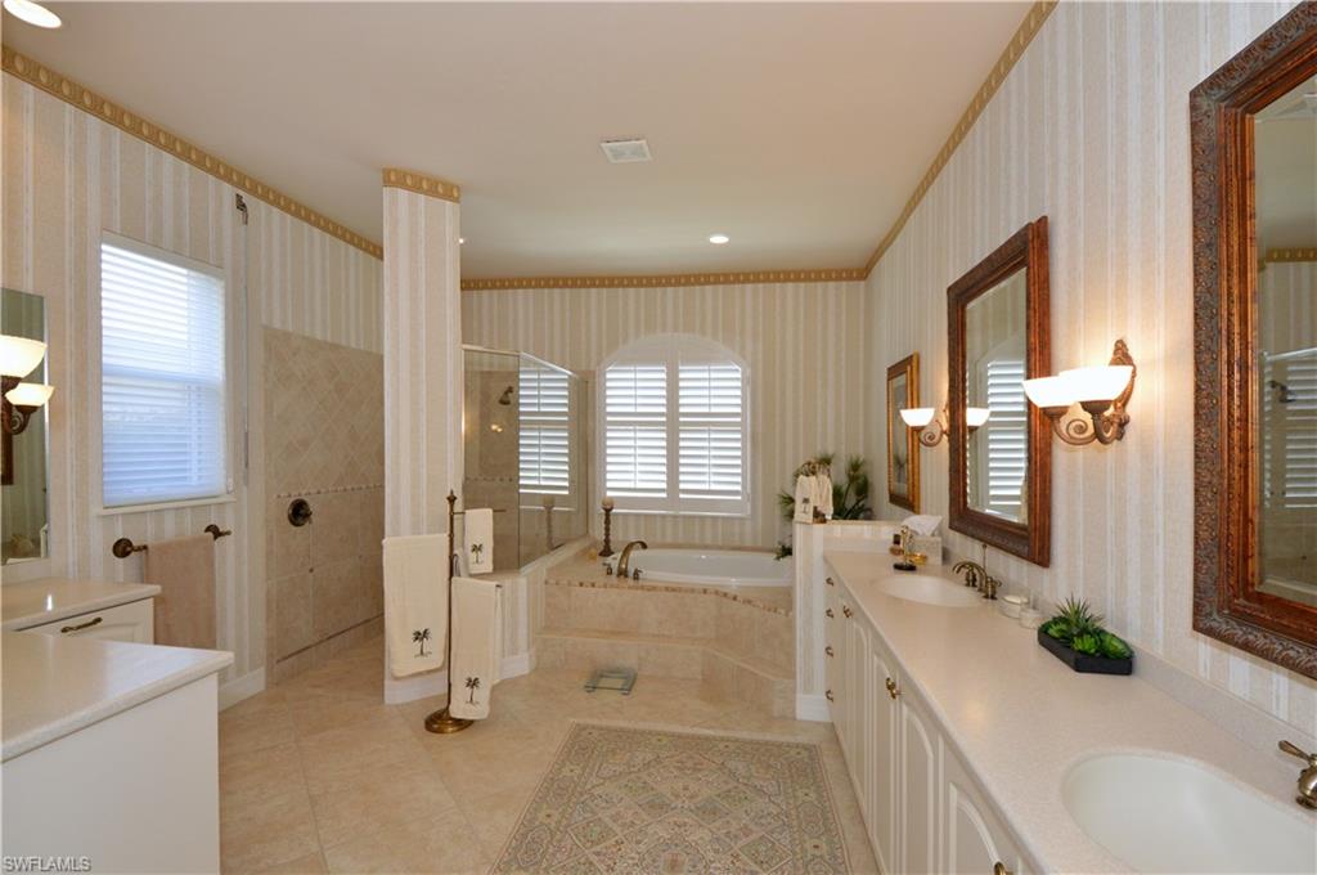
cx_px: 658
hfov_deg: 100.5
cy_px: 438
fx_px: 548
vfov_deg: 77.2
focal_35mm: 15
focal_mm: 10
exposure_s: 1/80
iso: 800
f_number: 6.3
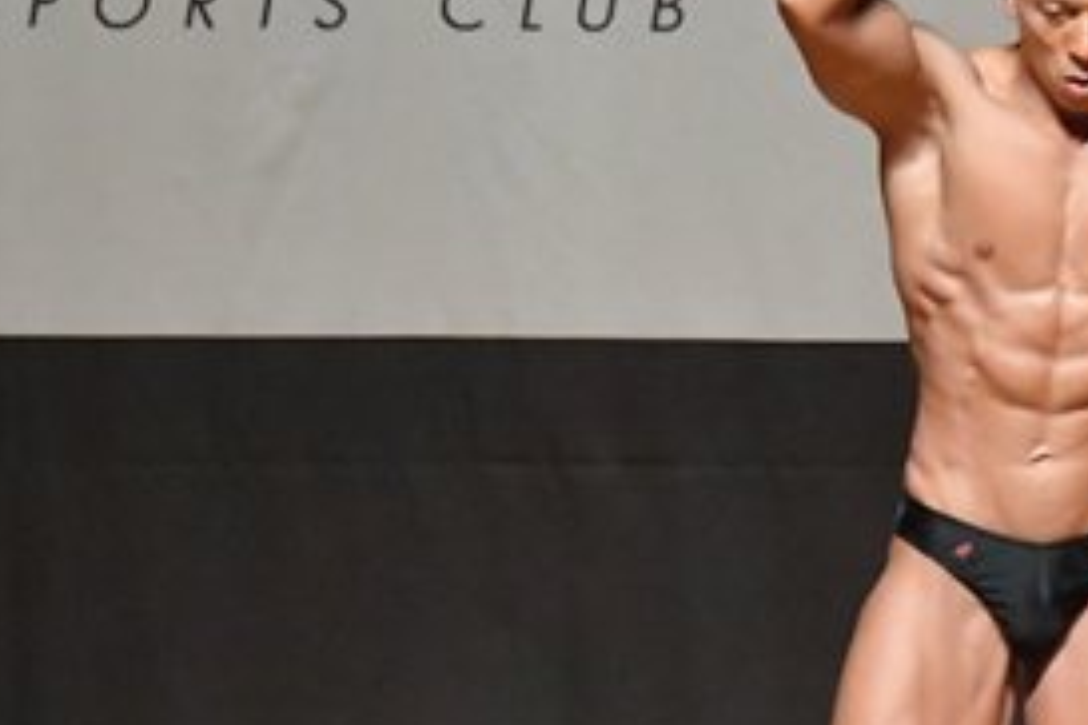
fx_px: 19310
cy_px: 629
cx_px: 970
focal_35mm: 639
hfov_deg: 3.2
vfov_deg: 2.2
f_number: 5.6
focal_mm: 150
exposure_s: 1/400
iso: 12800
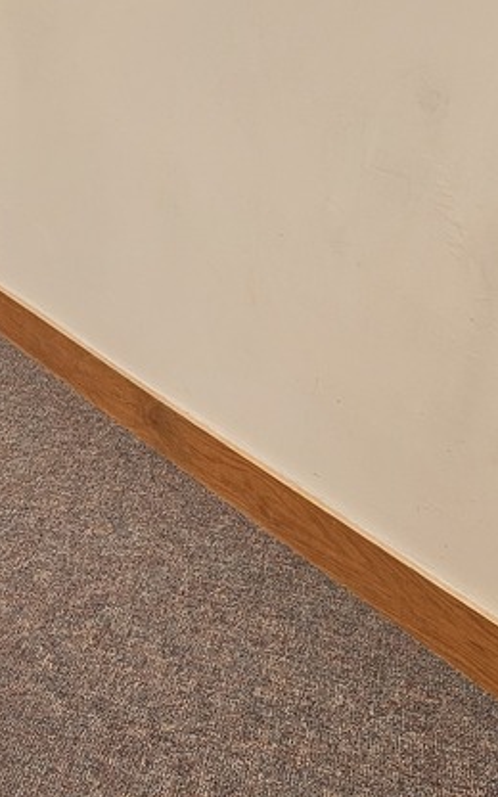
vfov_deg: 33.5
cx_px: 115
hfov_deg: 21.4
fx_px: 1303
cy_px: 579
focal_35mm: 60
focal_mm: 6.3
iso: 640
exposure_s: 1/120
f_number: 1.7
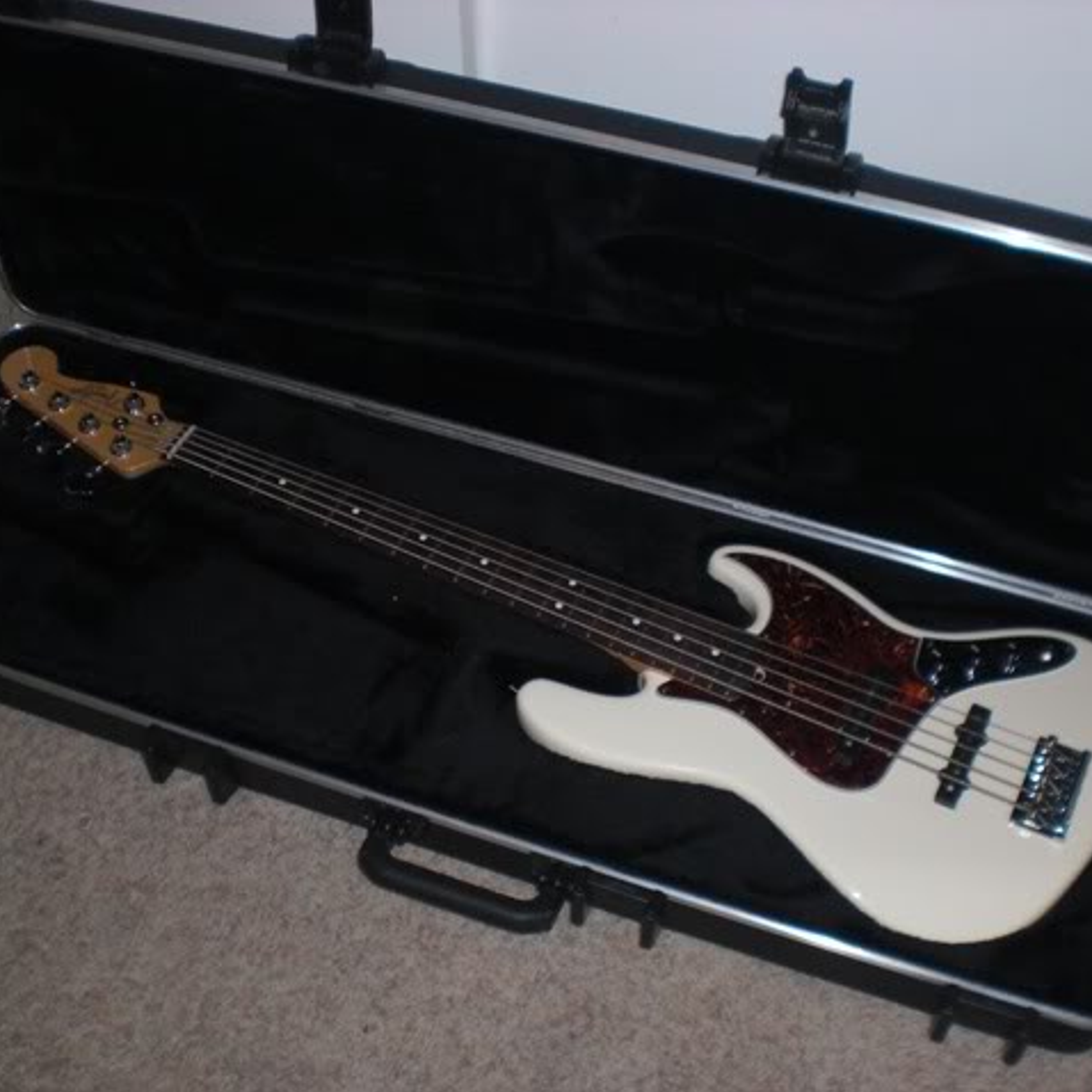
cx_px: 569
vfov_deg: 37.6
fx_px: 1606
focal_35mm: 45
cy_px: 546
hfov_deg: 37.5
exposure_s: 1/60
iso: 100
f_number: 3.1
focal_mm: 6.3
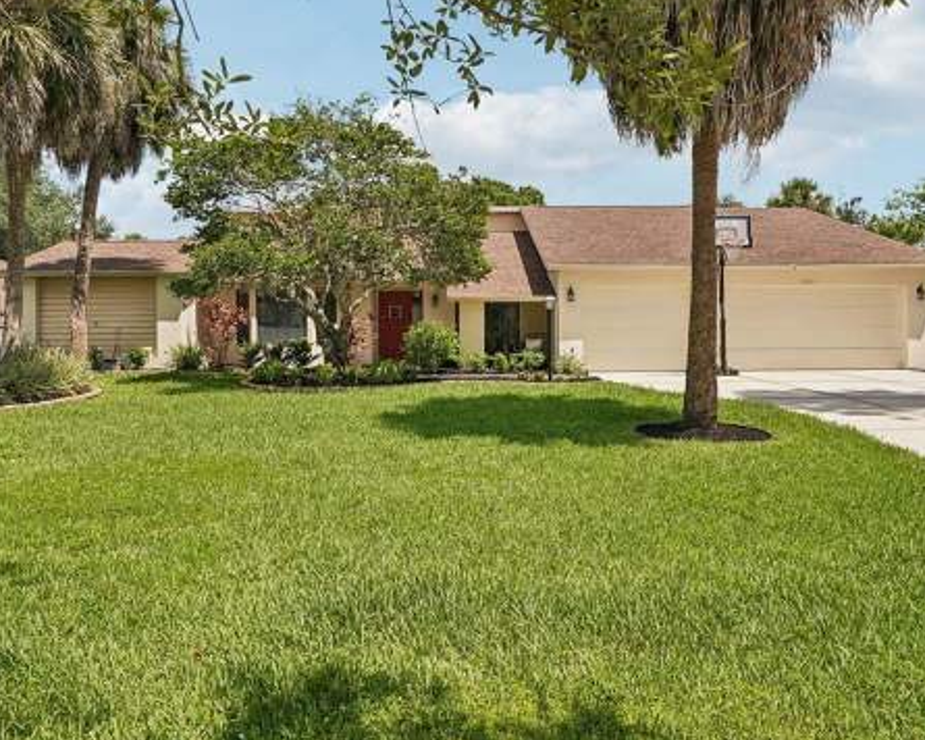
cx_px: 480
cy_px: 336
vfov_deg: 53.1
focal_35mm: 27
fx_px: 739
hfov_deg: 64.0
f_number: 8
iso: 400
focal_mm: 16
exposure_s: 1/1250
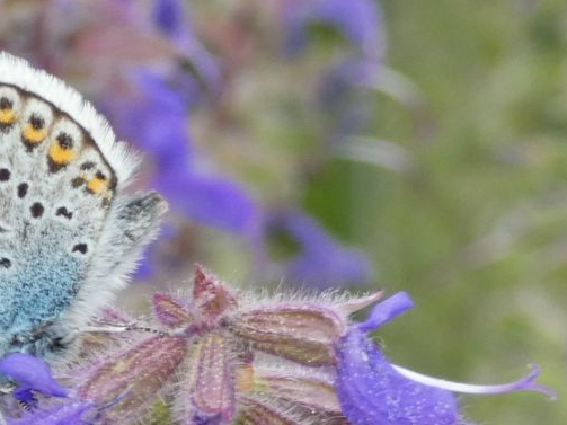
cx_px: 91
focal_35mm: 190
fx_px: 3111
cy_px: 335
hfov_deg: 10.4
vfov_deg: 7.8
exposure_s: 1/80
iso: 160
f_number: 5
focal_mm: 20.1
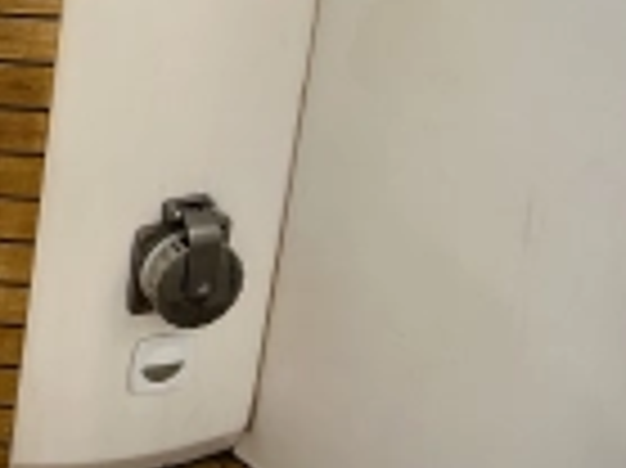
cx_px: -338
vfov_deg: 13.5
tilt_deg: -21.1
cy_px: -236
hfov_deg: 17.1
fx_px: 1861
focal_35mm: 103
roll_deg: -0.2
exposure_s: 1/2353
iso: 50
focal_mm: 5.7
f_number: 1.5
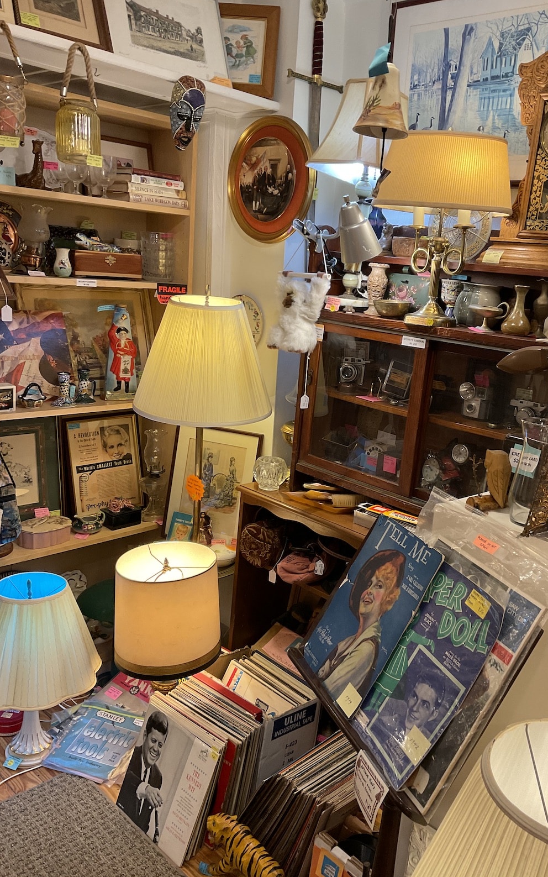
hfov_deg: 40.4
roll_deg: -4.1
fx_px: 741
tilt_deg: -10.8
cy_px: 439
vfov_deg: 61.2
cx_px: 327
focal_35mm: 31
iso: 64
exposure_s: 1/60
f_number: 1.8
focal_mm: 3
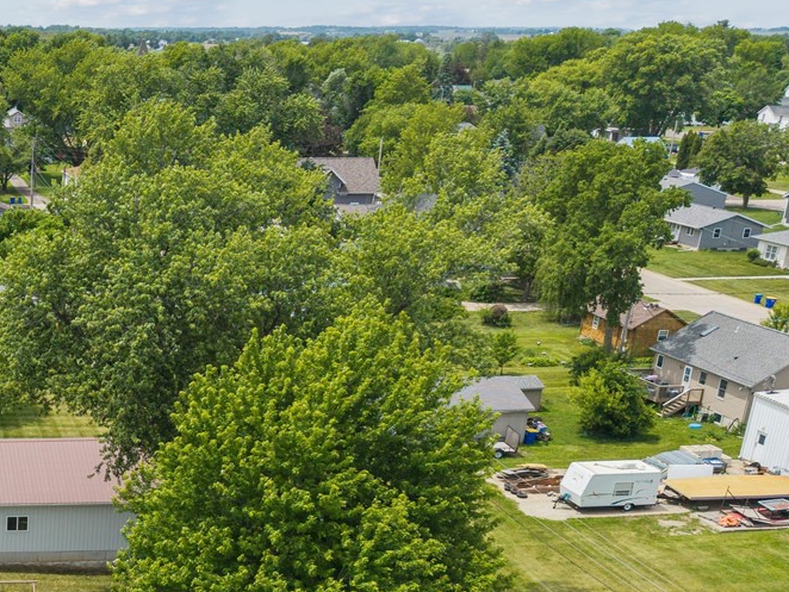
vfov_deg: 24.5
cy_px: 530
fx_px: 1322
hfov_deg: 29.6
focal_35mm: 58
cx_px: -101
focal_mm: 8.7
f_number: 1.8
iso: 180
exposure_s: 1/4000
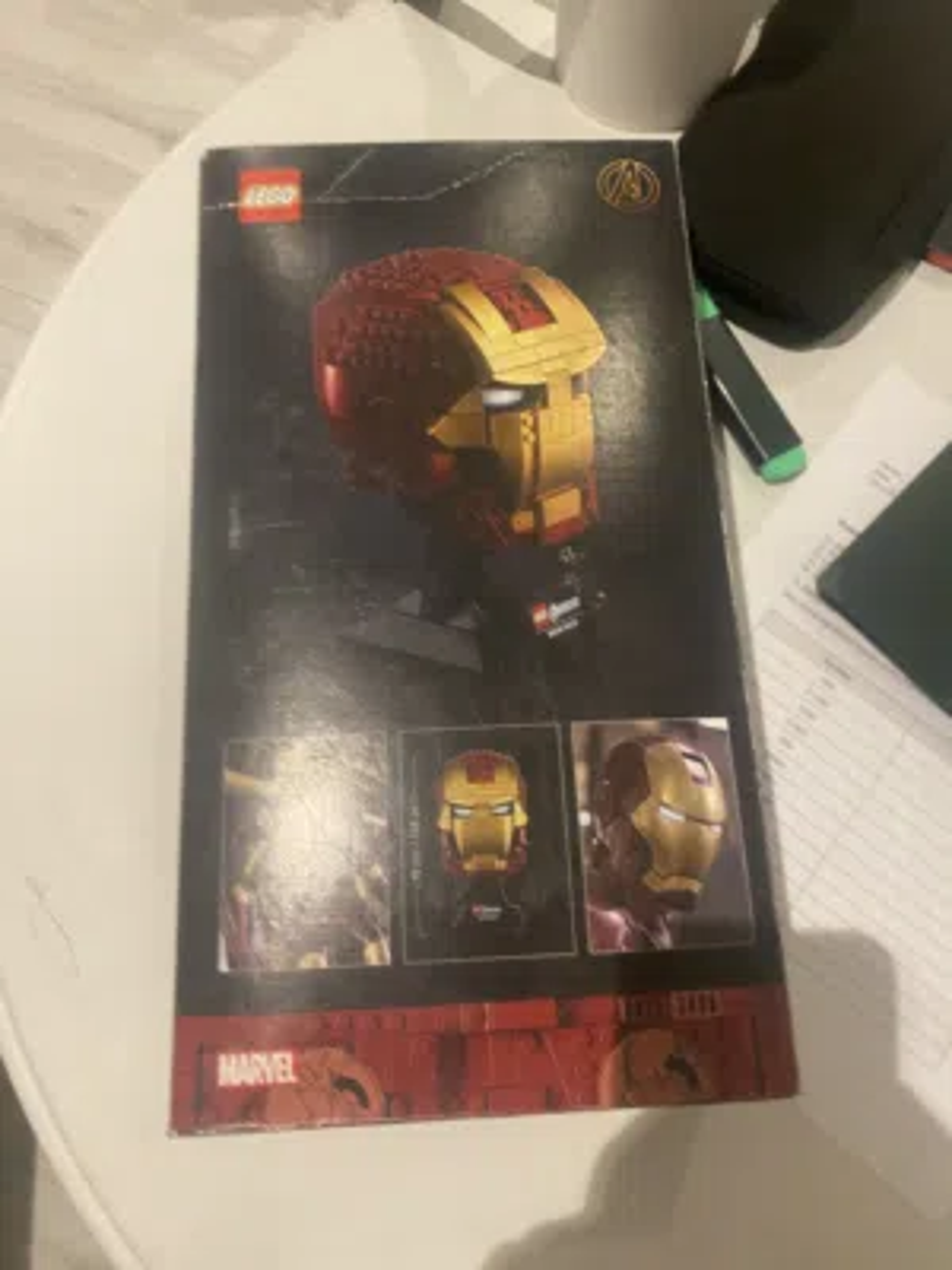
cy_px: 635
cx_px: 476
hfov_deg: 53.1
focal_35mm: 26
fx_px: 953
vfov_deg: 67.3
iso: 400
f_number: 1.8
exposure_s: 1/60
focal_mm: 4.25
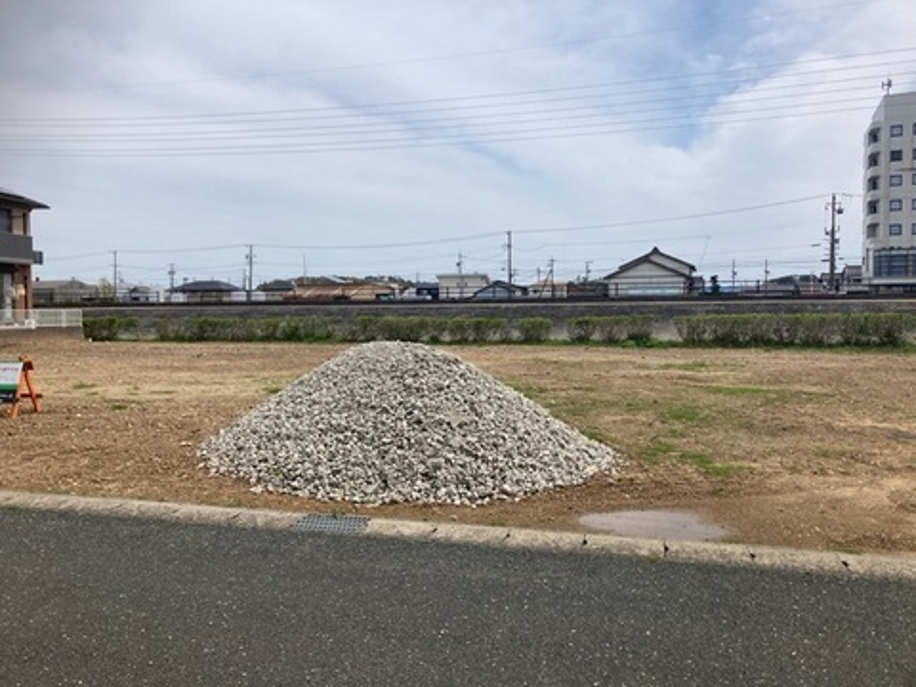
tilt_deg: -2.5
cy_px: 344
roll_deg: -0.6
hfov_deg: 63.4
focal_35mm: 28
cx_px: 458
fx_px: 741
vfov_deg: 49.7
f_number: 1.8
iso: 20
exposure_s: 1/3690
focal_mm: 3.99
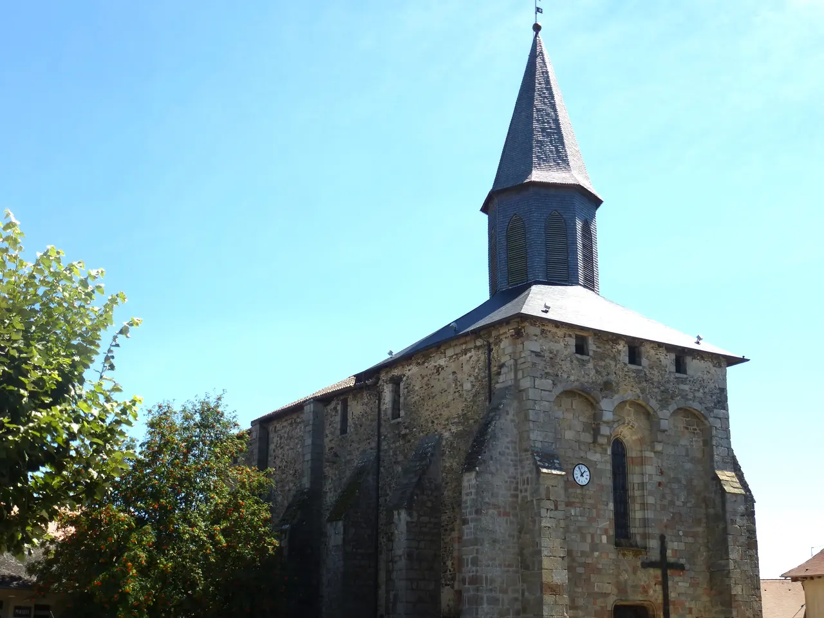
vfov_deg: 32.2
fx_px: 1071
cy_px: 309
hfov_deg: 42.1
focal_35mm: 45
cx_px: 412
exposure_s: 1/640
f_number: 4
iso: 100
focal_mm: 8
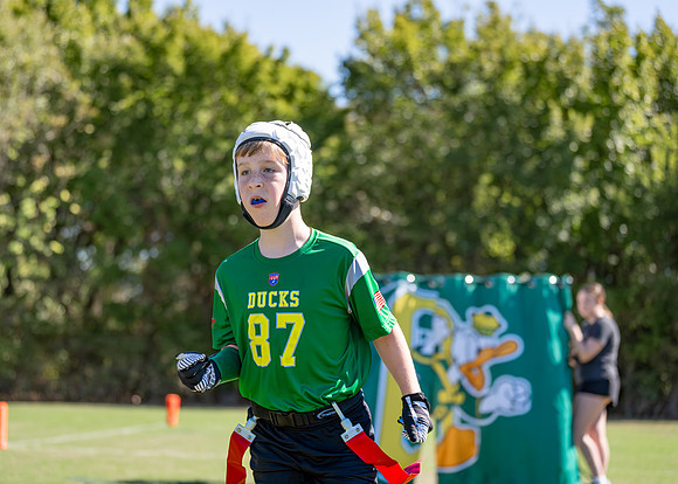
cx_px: 290
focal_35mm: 79
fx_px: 1513
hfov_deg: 25.2
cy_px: 245
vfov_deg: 18.2
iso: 200
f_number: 2.8
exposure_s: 1/1600
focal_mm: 70
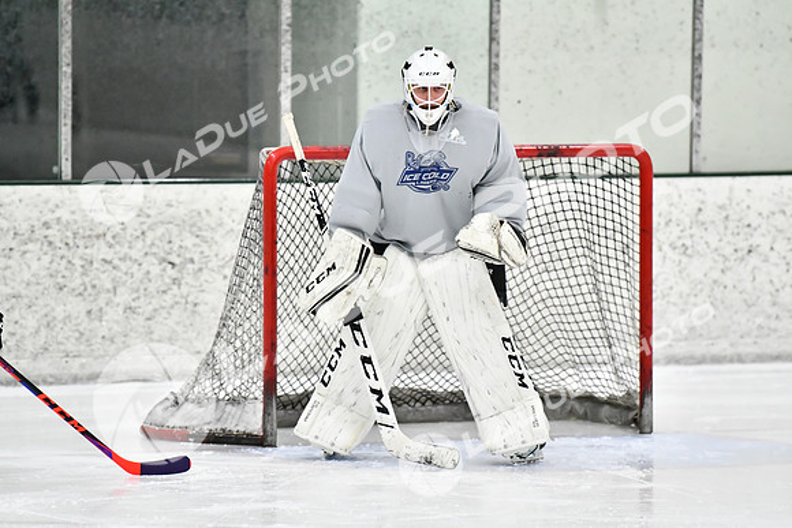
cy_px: 264
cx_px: 396
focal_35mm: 270
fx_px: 5941
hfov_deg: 7.6
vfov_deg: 5.1
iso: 5000
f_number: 2.8
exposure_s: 1/1250
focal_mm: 180
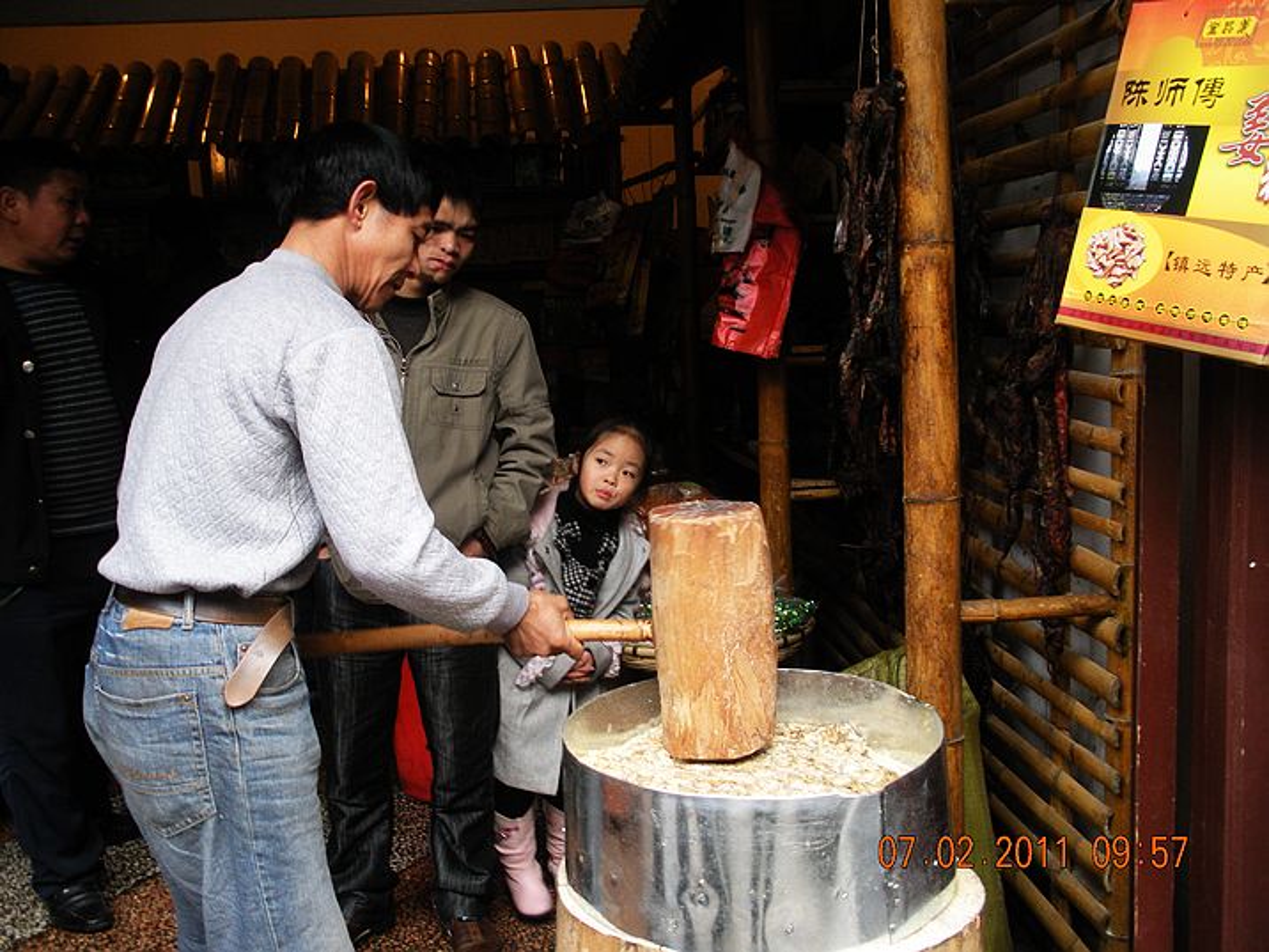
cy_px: 476
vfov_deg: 39.7
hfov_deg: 51.4
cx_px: 634
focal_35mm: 36
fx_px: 1320
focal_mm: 6.3
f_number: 3.5
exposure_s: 1/60
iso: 123
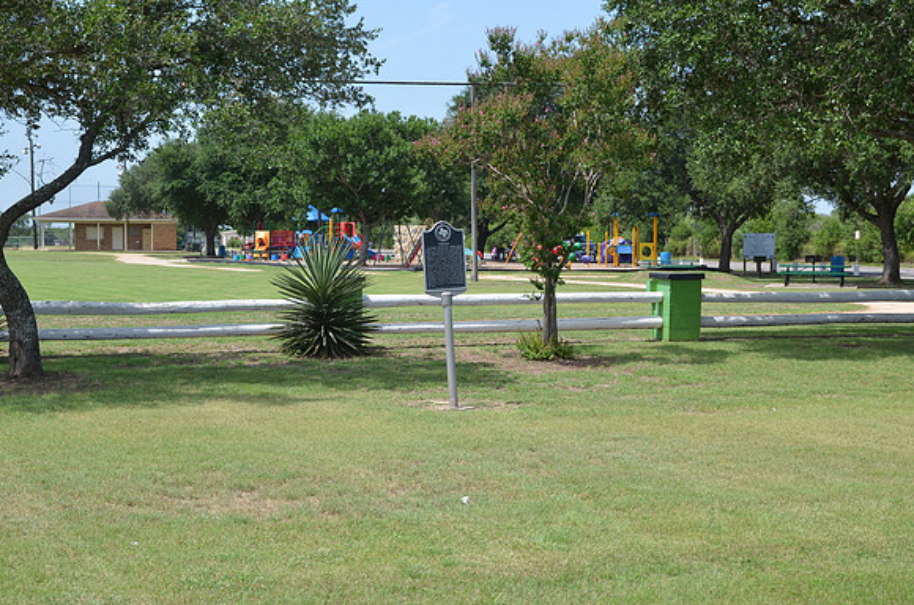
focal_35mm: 63
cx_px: 457
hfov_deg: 32.0
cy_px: 302
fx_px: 1596
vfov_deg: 21.5
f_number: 8
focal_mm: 42
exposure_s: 1/250
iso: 125
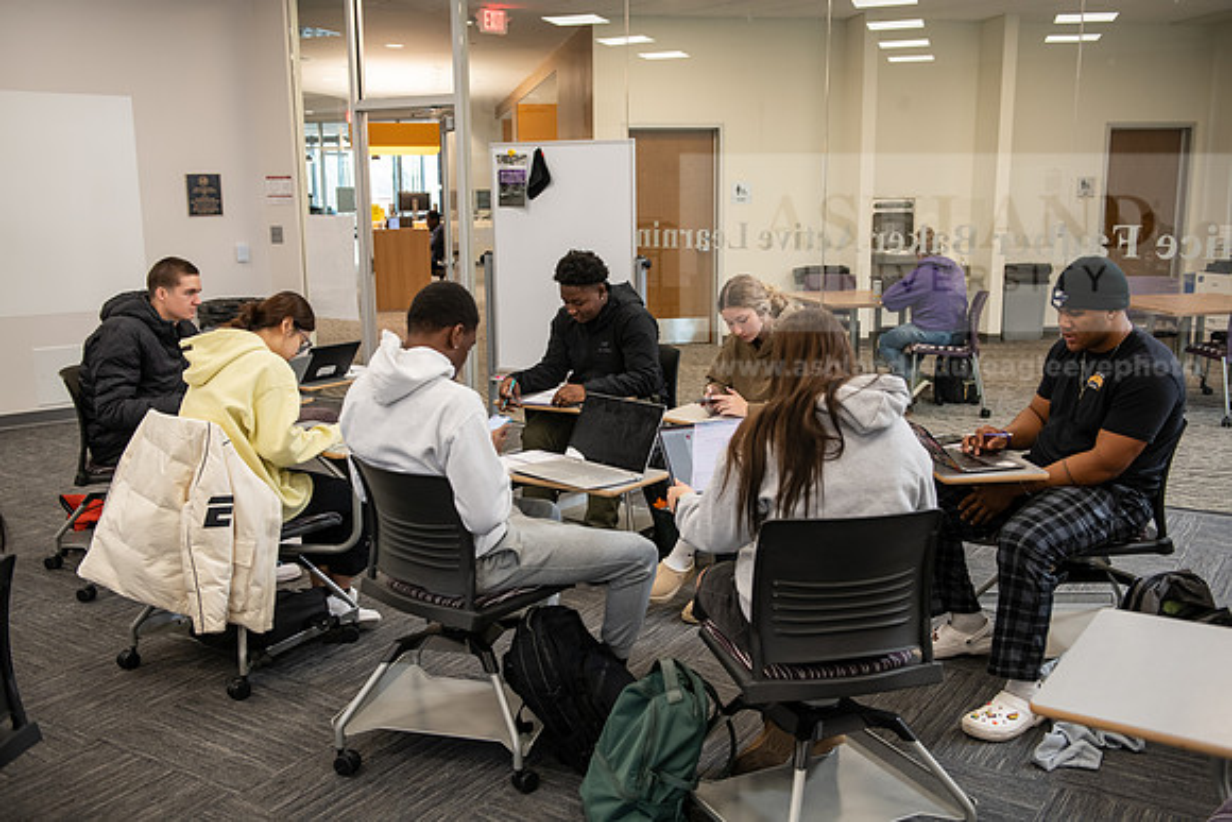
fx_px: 1198
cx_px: 616
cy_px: 411
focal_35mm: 35
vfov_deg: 37.9
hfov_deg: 54.4
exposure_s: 1/100
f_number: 3.5
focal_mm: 35
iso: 800
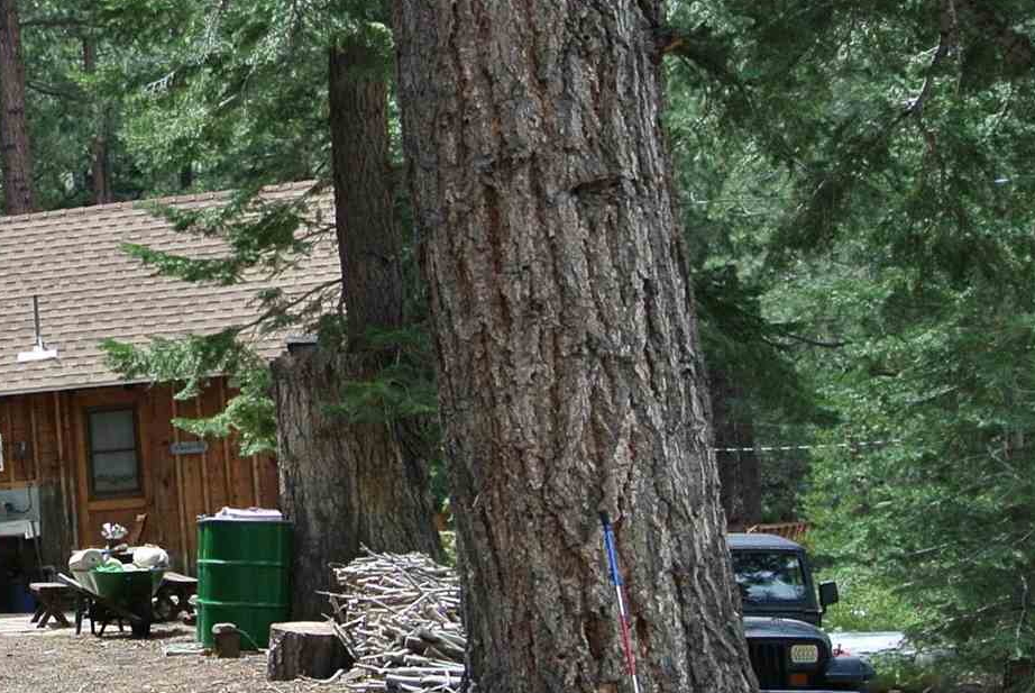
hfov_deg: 22.5
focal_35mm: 80
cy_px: 410
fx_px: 2303
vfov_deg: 17.1
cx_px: -335
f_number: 4.5
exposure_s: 1/400
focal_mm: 9.2
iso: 100
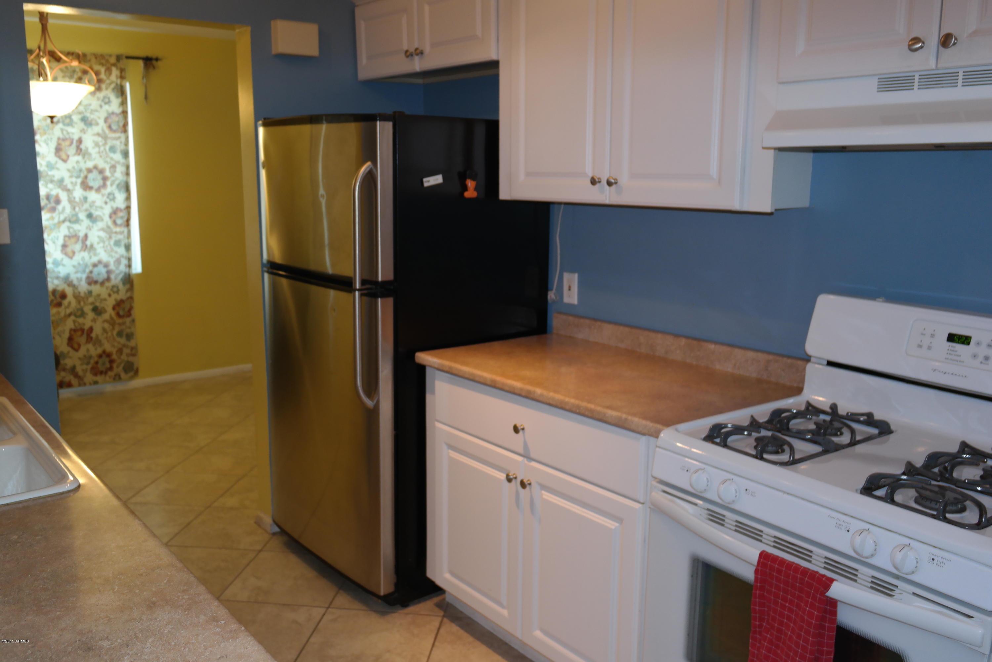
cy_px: 331
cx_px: 496
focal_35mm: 30
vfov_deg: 43.6
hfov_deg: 61.9
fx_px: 827
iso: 400
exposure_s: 1/40
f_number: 3.5
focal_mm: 20
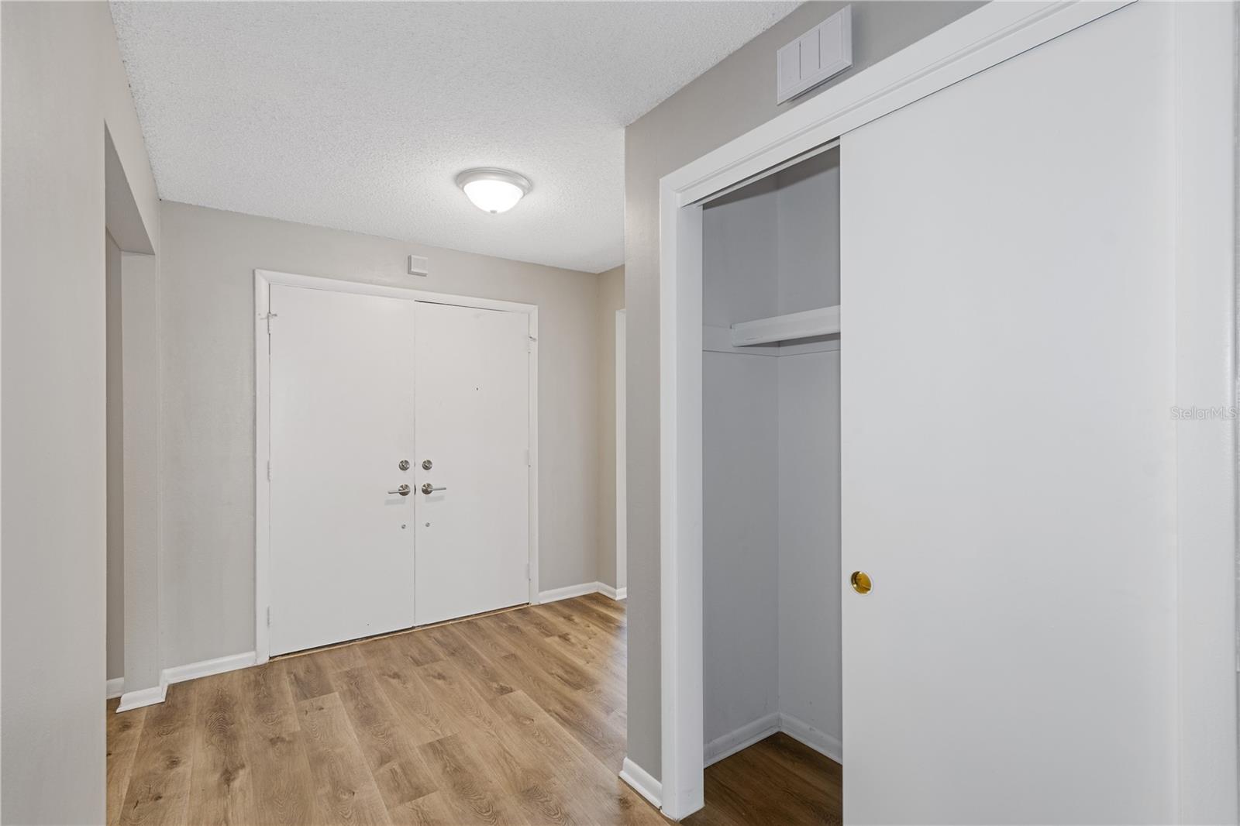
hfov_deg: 100.4
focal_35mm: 15
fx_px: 517
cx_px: 620
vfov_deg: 77.3
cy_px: 413
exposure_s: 1.6
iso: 100
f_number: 9
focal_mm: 10
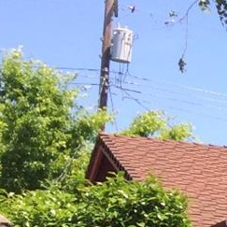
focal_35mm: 158
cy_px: 311
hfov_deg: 9.0
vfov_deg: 10.8
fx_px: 1172
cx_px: 679
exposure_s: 1/855
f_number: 2.2
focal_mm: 4.15
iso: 32
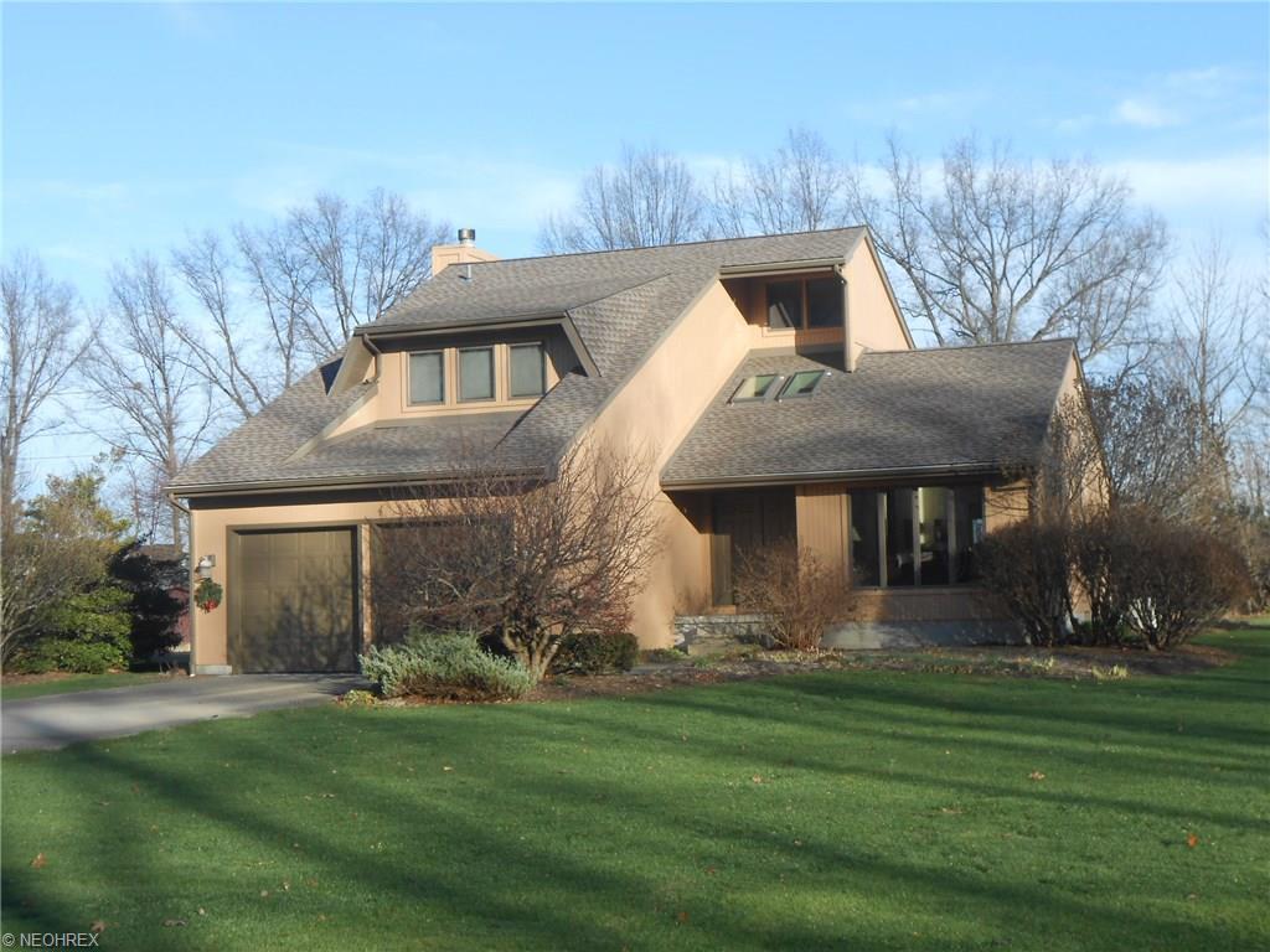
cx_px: 635
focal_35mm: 56
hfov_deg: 34.3
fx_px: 2055
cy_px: 476
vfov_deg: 26.1
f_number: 5.2
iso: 80
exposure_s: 1/250
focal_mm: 10
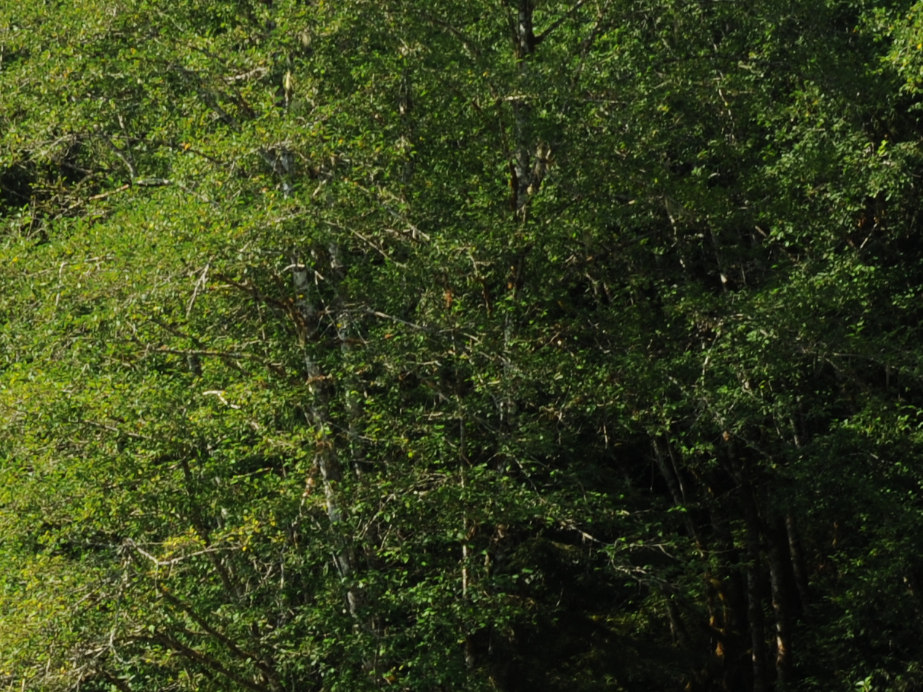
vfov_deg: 12.7
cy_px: 916
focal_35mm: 113
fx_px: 3013
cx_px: 310
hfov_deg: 17.4
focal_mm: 35
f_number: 10
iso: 200
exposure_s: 1/80
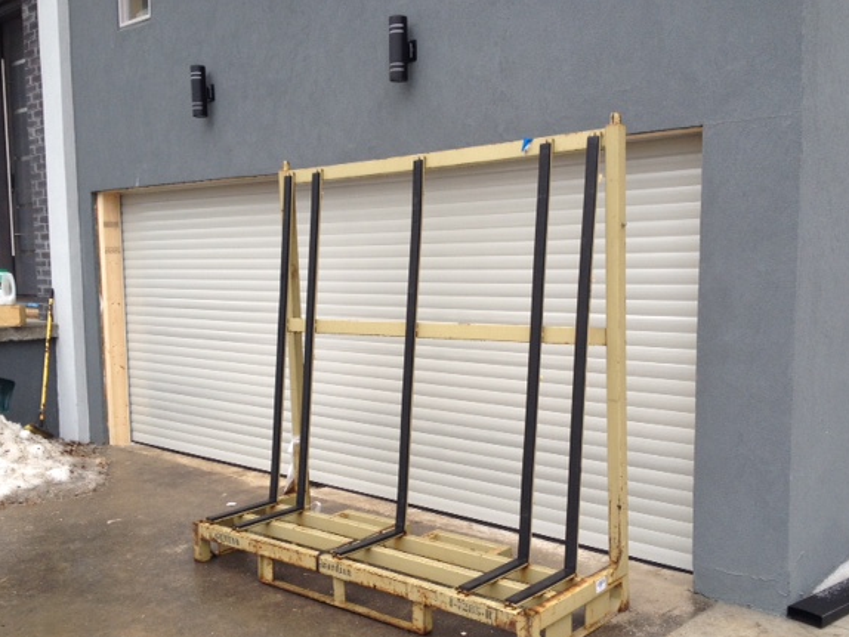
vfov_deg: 36.8
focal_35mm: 39
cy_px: 352
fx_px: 957
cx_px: 442
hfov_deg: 47.8
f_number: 2.4
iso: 50
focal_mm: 4.28
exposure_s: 1/40
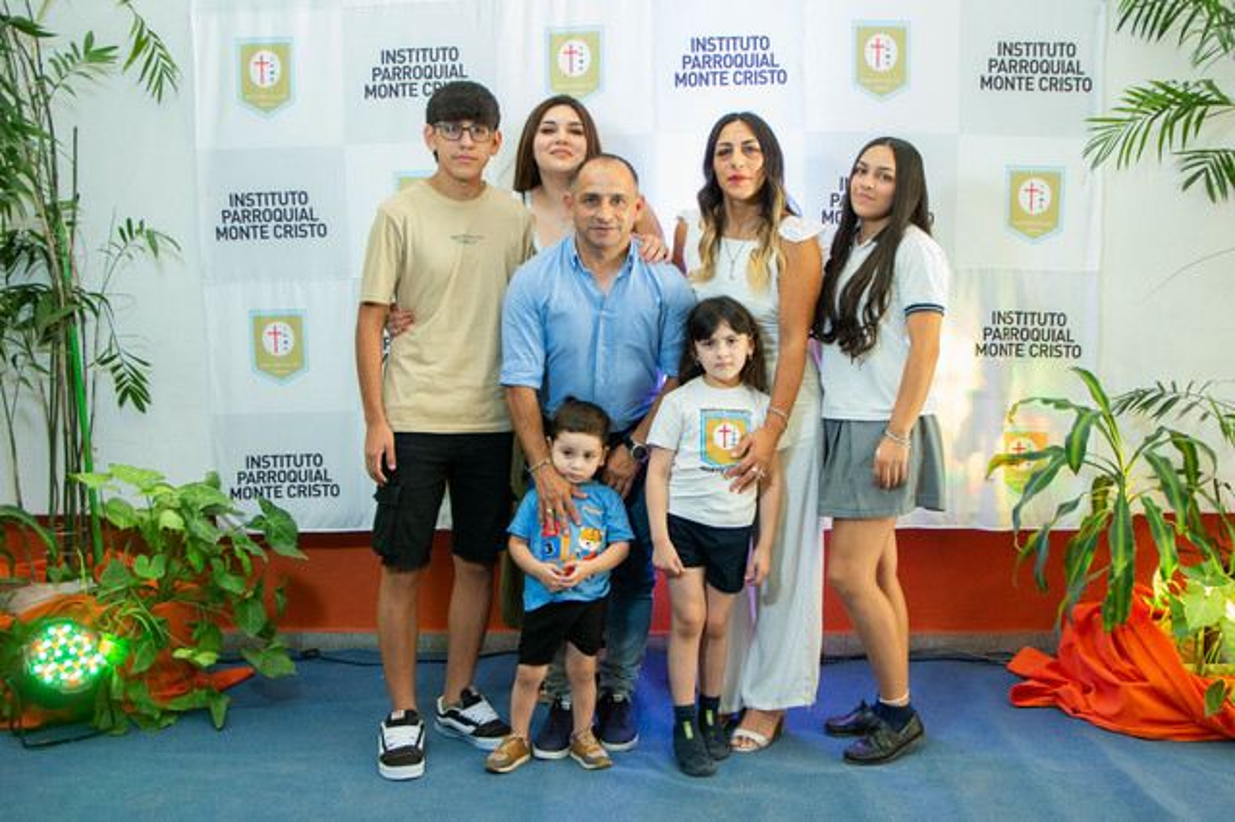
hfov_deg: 46.8
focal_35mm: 42
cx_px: 652
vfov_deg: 32.2
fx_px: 1425
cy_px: 373
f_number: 4
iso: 1600
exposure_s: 1/80
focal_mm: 24
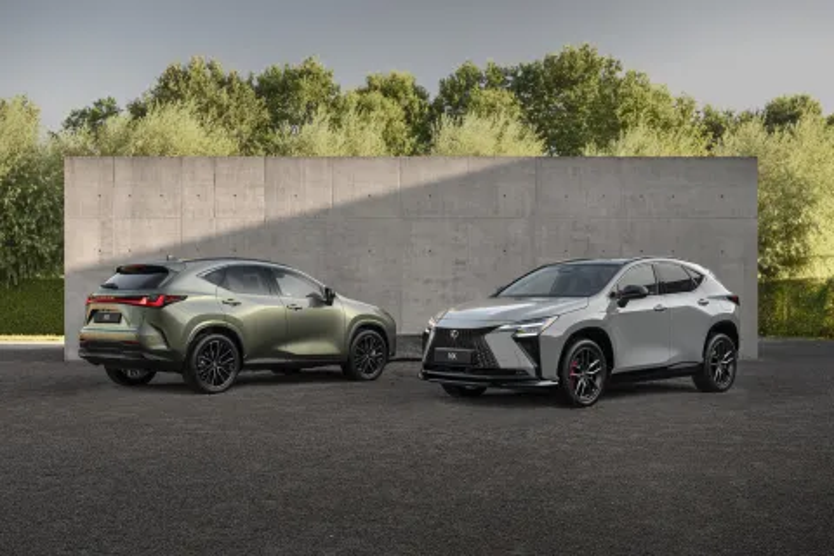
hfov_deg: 47.4
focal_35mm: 41
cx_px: 417
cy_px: 278
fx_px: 950
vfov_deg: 32.6
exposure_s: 1/100
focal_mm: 41
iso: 200
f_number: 5.6
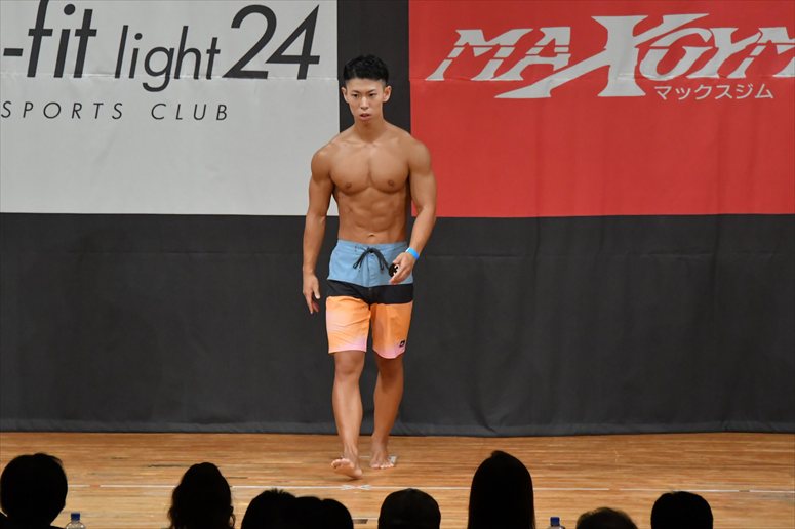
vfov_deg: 5.1
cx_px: 398
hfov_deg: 7.6
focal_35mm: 270
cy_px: 264
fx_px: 5960
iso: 6400
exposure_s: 1/400
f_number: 5.6
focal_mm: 180
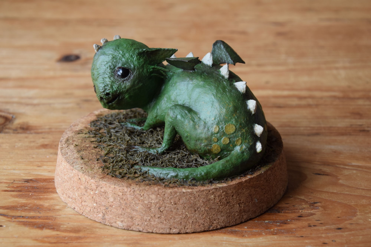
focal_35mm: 87
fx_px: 896
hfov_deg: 23.4
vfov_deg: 15.7
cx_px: 186
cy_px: 124
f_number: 8
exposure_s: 1/125
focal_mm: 58
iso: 400
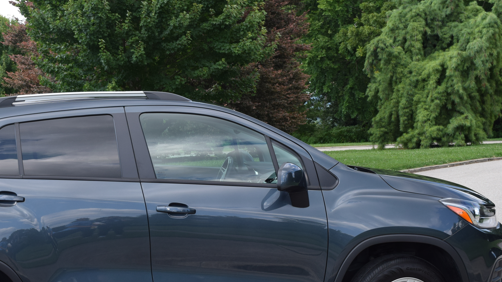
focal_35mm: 71
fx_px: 945
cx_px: 189
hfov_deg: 29.6
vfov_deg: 16.9
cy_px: 215
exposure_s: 1/250
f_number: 8
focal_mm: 28
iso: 250
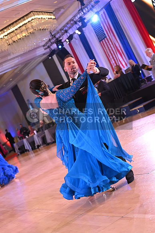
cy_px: 116
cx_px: 78
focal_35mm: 72
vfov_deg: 28.1
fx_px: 465
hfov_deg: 18.9
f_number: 4.5
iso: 1600
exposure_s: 1/200
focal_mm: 72
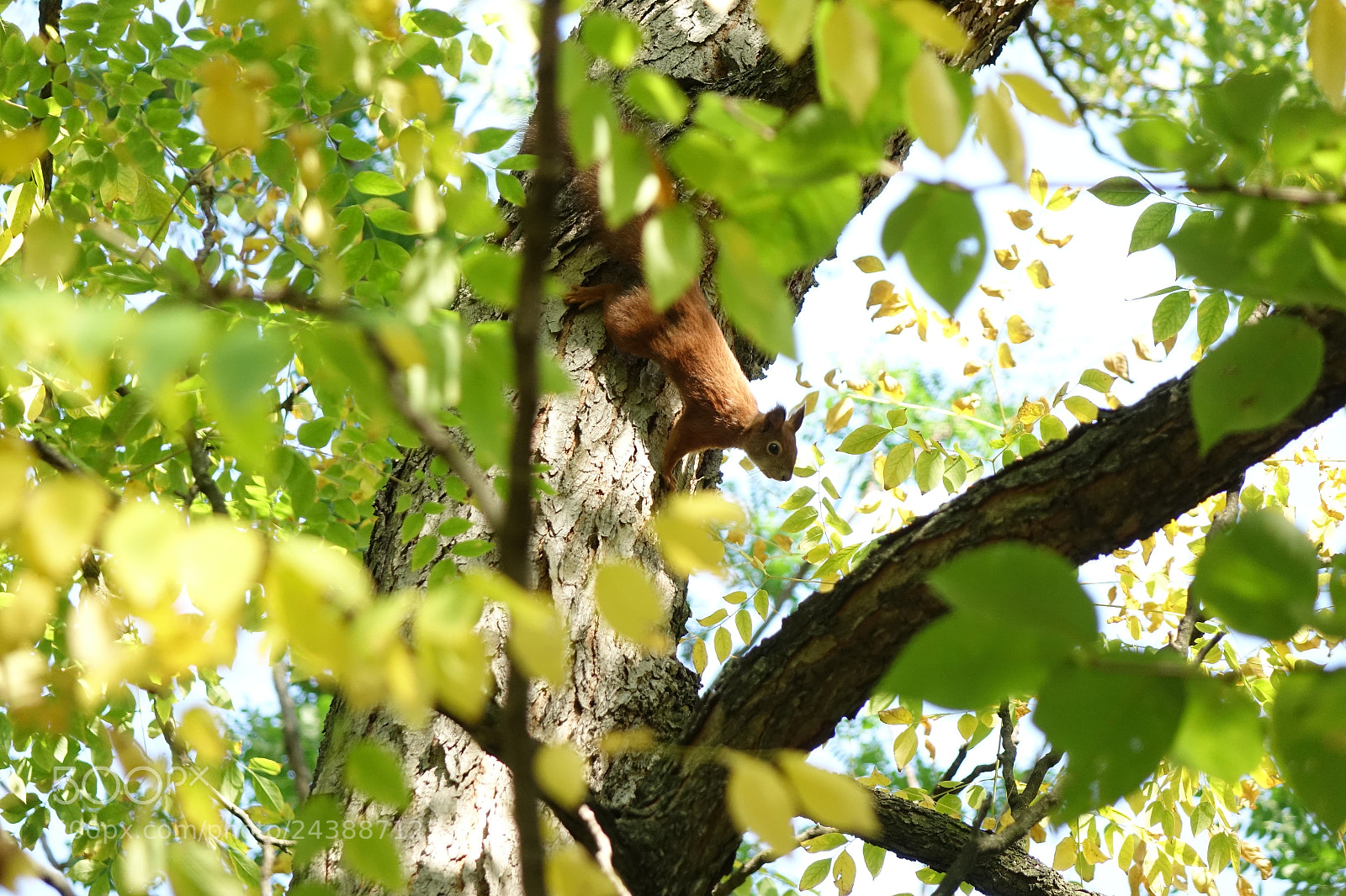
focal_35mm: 200
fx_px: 7476
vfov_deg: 6.9
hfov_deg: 10.3
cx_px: 673
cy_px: 448
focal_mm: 73.3
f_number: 3.5
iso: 640
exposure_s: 1/500
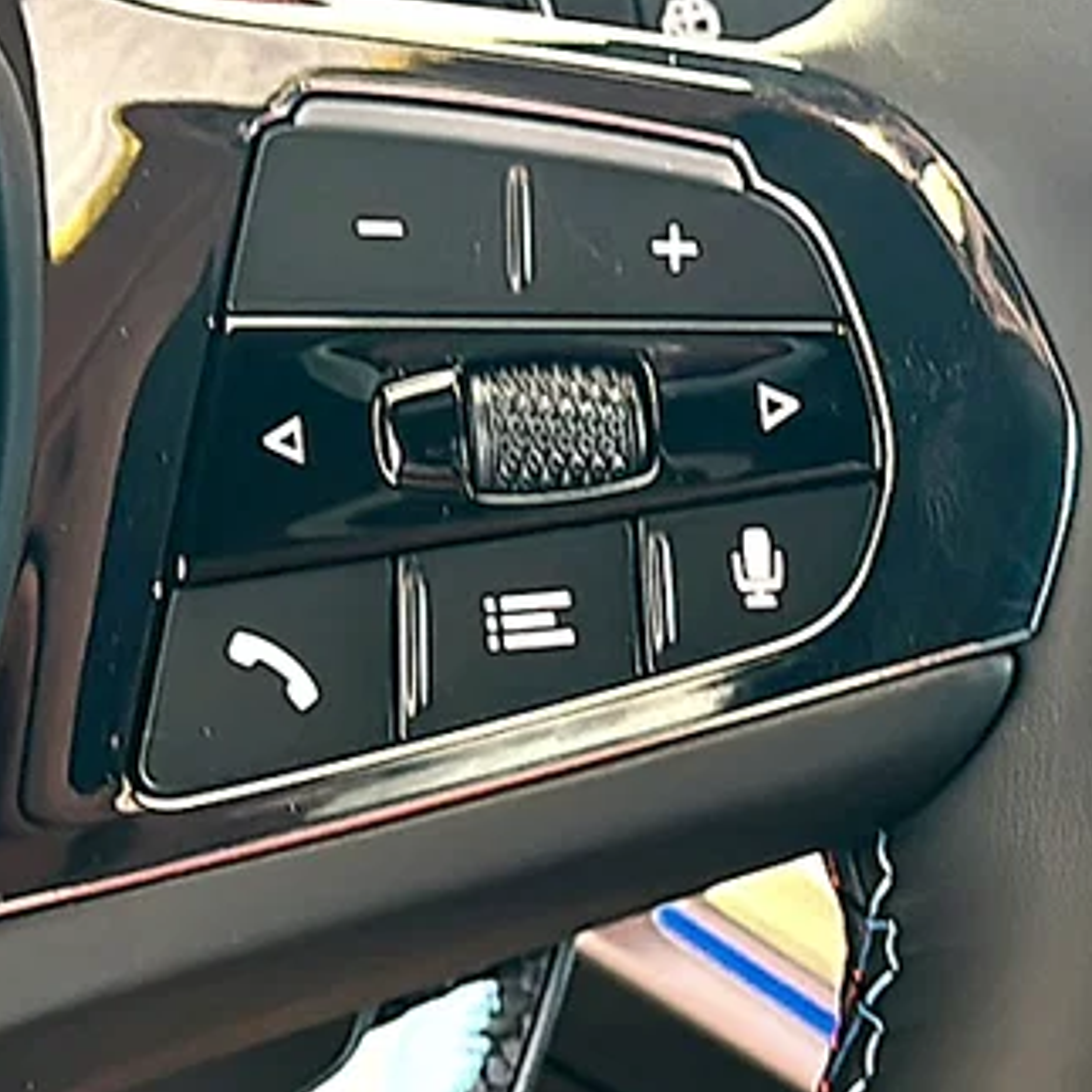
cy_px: 343
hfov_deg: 19.7
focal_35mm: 88
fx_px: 3141
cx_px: 527
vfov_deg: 19.6
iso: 160
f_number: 1.78
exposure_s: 1/61
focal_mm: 6.86
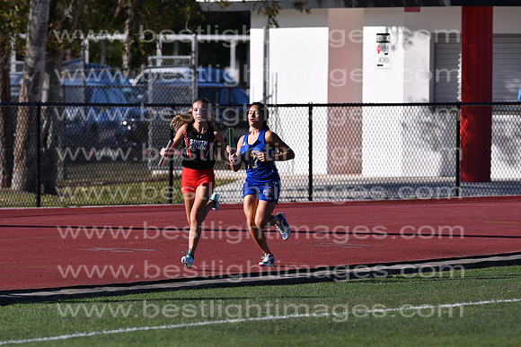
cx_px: 260
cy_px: 174
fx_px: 6514
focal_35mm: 450
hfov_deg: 4.6
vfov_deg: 3.1
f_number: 5.6
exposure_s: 1/5000
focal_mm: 300
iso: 400
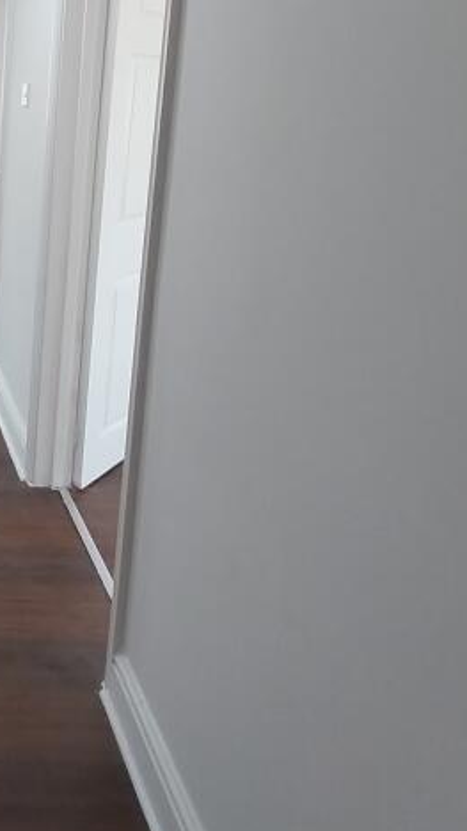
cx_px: -139
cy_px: 197
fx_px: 683
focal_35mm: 31
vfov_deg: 59.0
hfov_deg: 30.1
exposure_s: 1/60.2
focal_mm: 1.13
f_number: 2.2
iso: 80
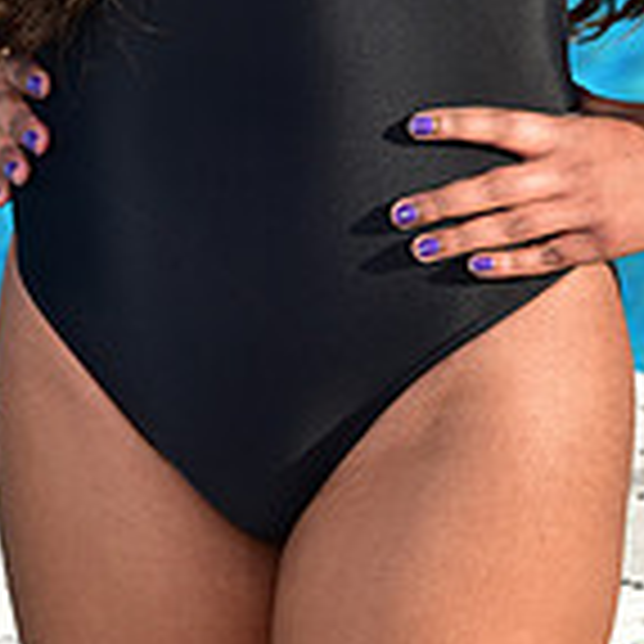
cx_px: 345
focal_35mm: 431
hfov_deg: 4.1
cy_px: -333
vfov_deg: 4.0
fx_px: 9072
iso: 64
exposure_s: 1/250
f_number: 5.6
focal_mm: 125
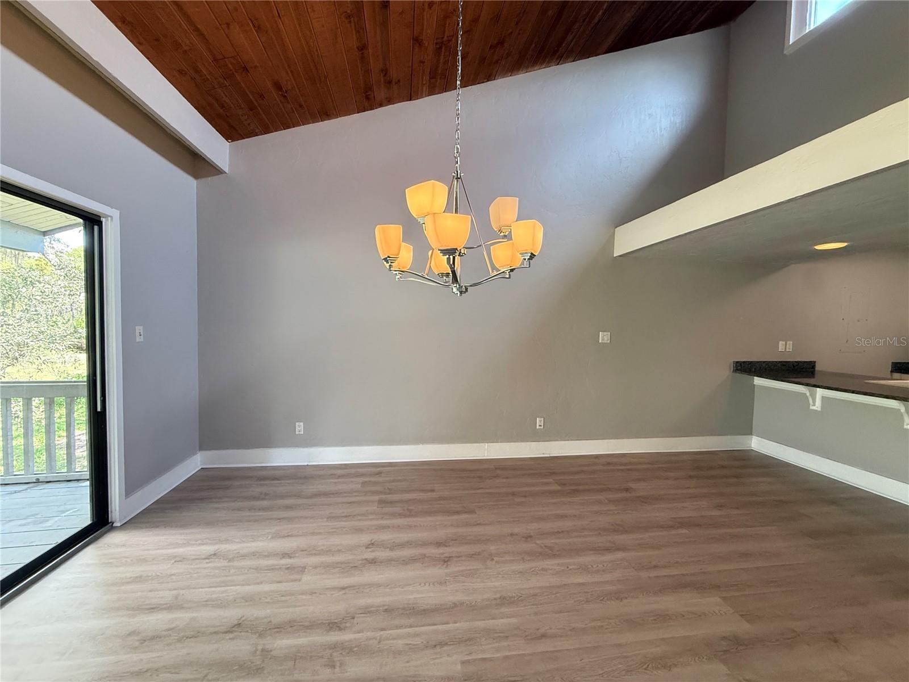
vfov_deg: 85.7
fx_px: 368
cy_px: 341
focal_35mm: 14
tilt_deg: -2.3
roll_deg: -1.0
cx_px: 454
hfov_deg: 102.1
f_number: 2.2
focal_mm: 2.22
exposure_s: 1/120
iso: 400
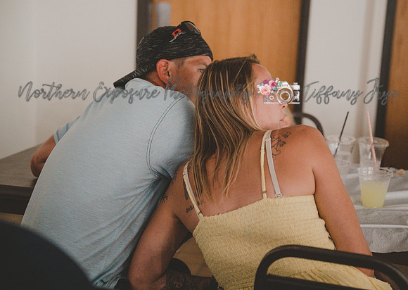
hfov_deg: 25.1
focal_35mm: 79
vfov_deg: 18.0
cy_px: 133
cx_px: 215
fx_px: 916
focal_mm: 70
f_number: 2.8
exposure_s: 1/60
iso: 7200
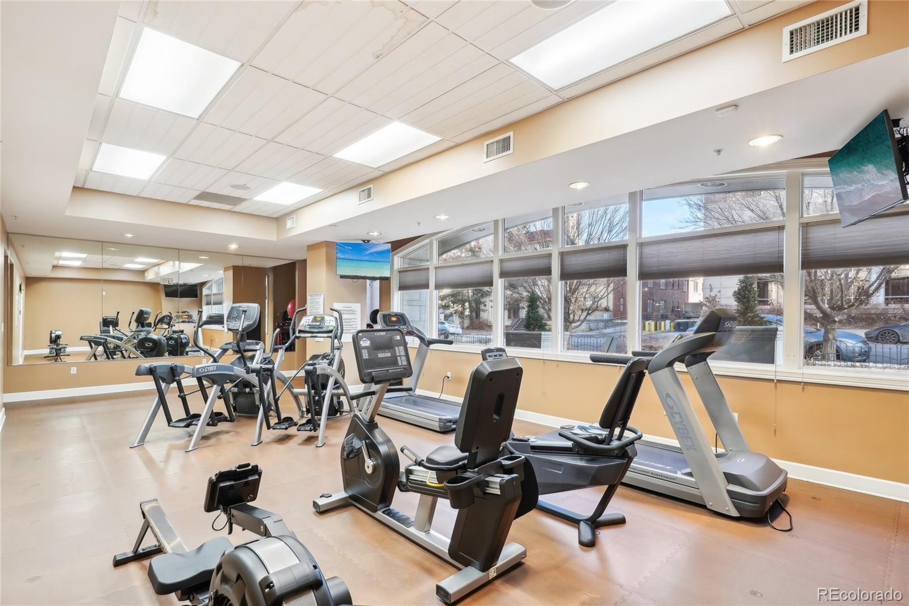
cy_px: 303
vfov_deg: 72.0
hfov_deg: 95.0
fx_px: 417
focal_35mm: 16
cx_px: 454
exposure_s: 1/8
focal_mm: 11
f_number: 8
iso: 400
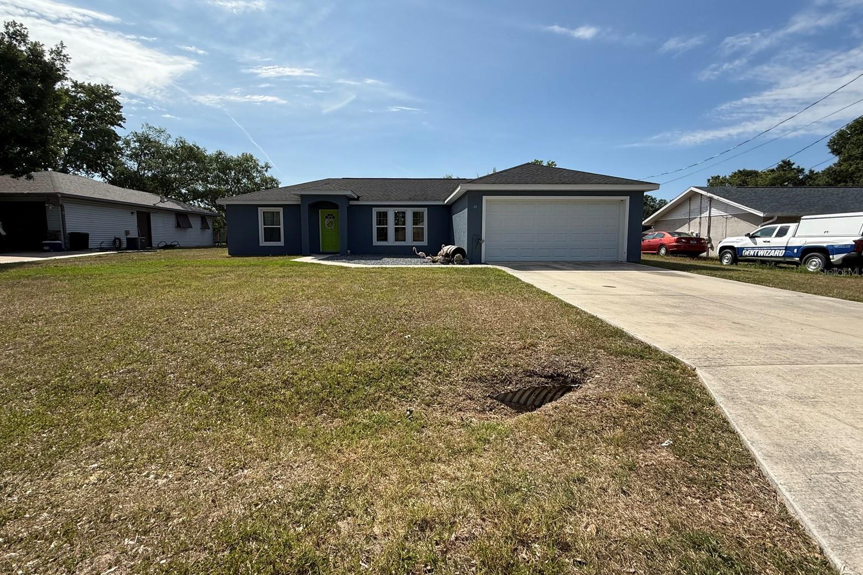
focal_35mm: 15
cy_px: 272
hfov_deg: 100.4
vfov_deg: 77.2
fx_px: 360
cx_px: 426
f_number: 2.2
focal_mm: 2.22
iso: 50
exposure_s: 1/2410
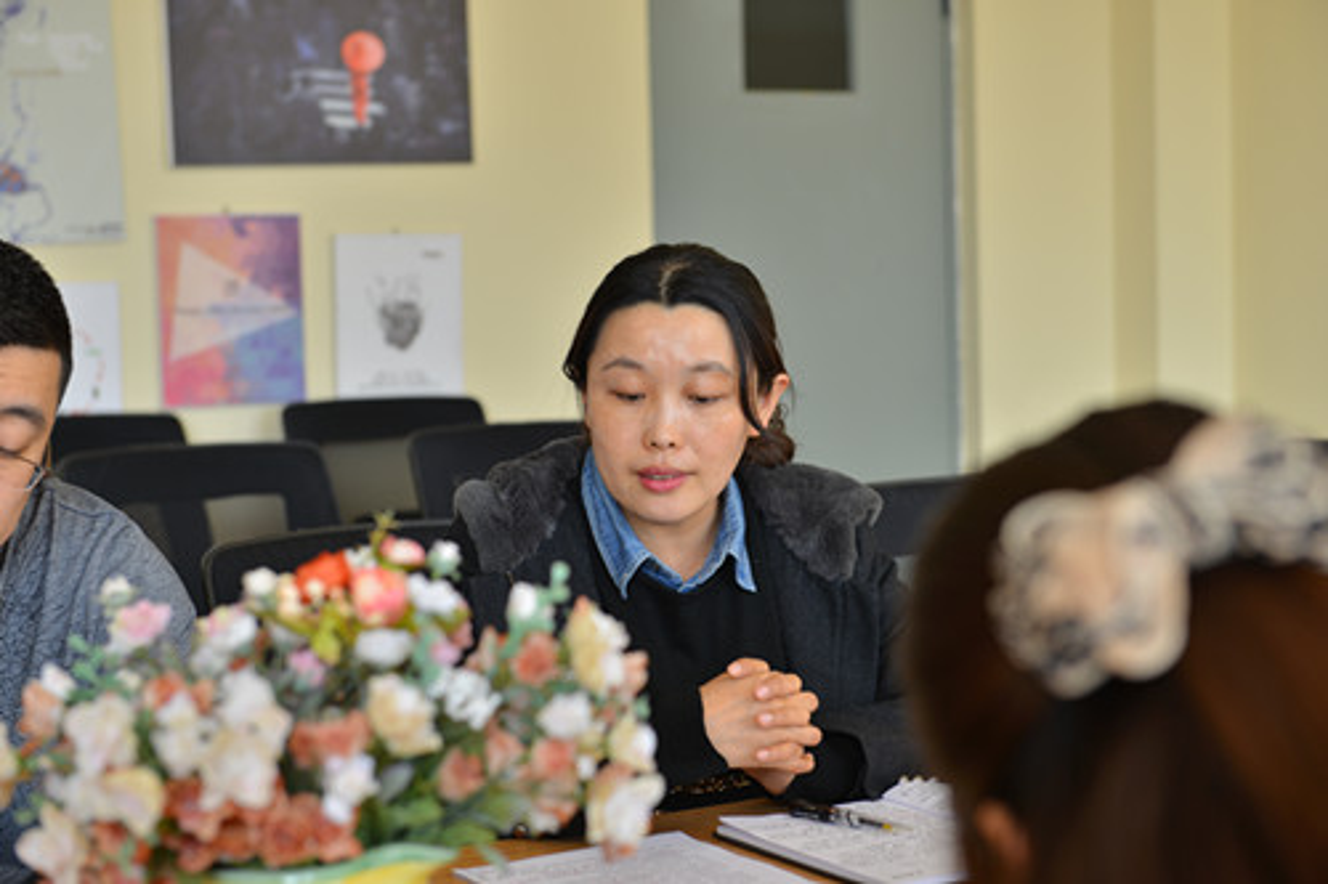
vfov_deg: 19.4
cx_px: 664
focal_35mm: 70
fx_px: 2581
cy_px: 442
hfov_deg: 28.9
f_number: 4.5
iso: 100
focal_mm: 70
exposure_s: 1/80
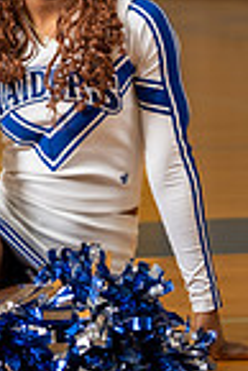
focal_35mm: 278
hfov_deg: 4.9
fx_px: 2866
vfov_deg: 7.3
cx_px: -41
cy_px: -69
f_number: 2.8
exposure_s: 1/160
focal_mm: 89.8
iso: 500
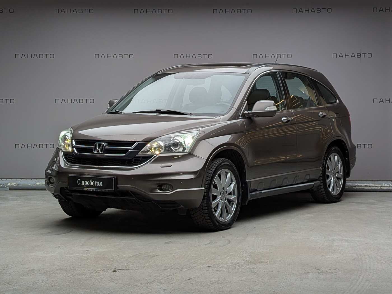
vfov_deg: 29.7
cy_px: 147
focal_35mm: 49
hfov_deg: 38.9
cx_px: 196
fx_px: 555
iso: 30
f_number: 1.68
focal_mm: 6.9
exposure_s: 1/301
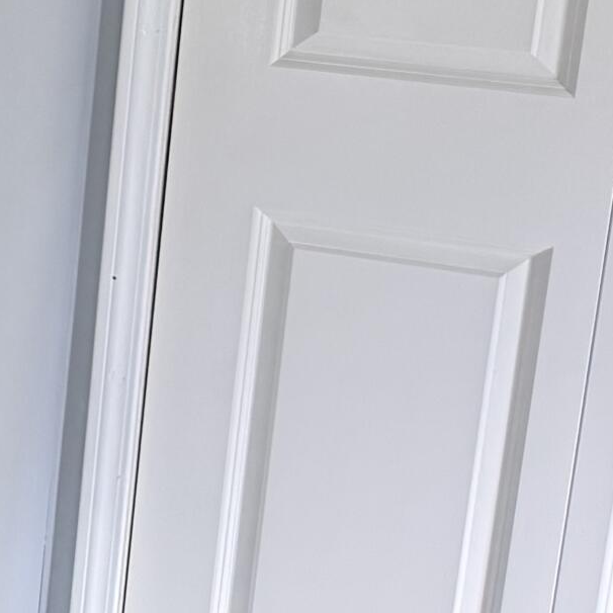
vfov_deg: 16.3
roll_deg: +1.1
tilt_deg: -13.5
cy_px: 20
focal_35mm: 105
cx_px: -865
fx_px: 2104
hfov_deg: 12.7
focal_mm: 6.76
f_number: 1.78
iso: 200
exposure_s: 1/62
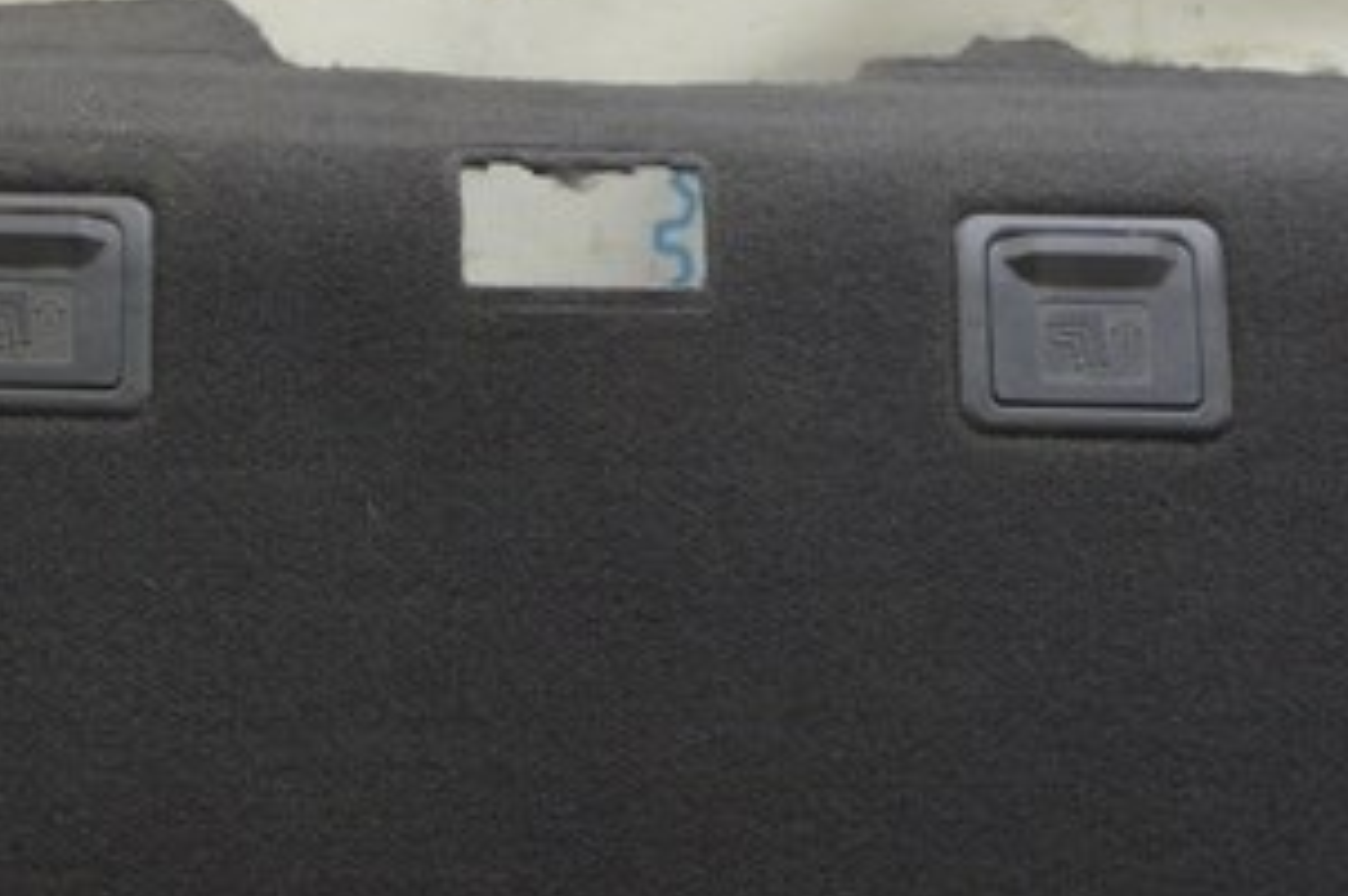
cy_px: 598
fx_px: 3815
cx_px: -112
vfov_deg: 13.4
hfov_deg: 19.3
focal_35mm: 102
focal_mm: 20
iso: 400
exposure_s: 1/20
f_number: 5.6
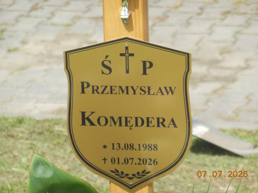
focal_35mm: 250
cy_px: 96
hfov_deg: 7.9
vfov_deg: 5.9
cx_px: 129
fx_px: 1863
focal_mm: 45
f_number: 5.8
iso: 125
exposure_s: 1/320
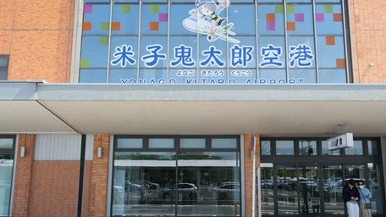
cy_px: 95
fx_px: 409
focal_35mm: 40
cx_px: 206
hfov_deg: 50.5
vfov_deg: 29.6
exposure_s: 1/500
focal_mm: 19.2
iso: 500
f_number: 4
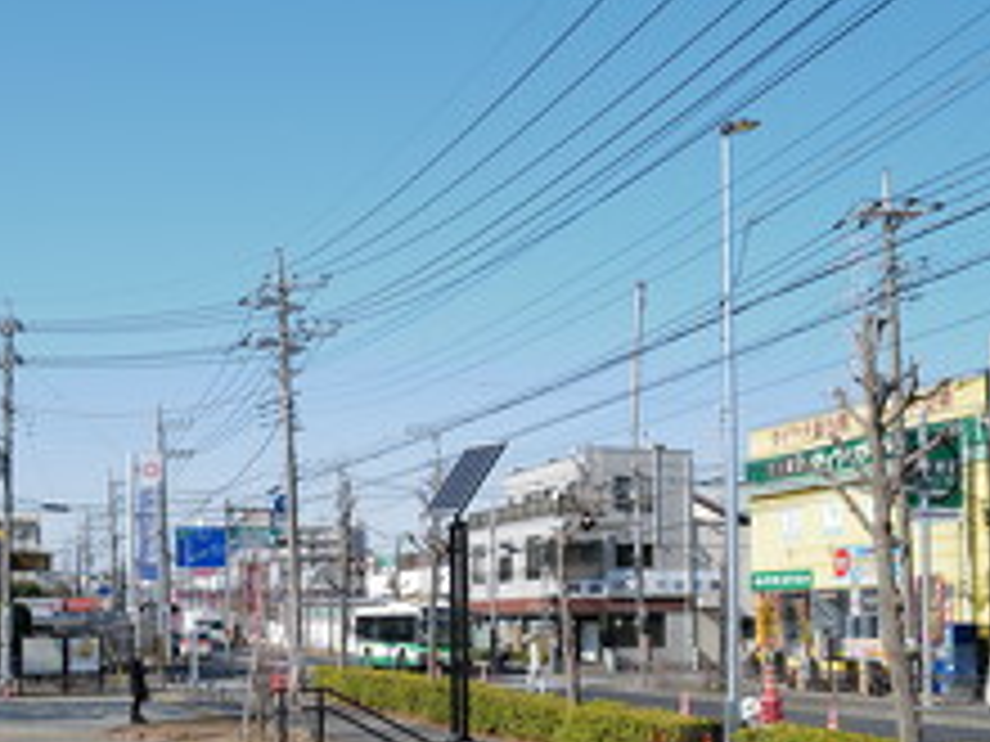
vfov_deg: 29.0
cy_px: 591
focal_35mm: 49
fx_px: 1401
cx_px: 414
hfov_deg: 38.8
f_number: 5
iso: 100
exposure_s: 1/500
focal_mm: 28
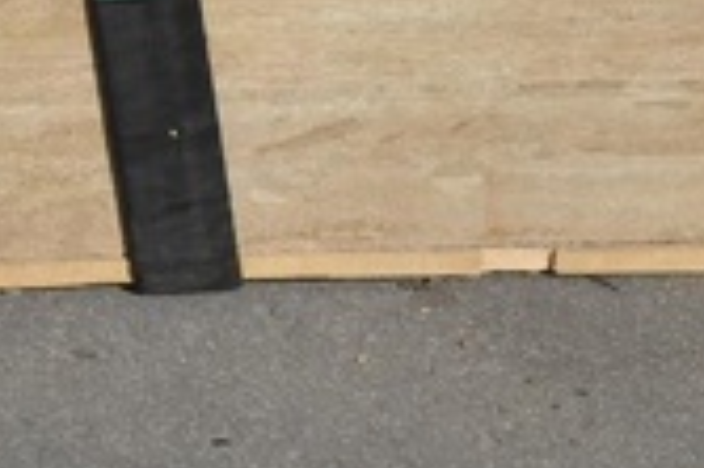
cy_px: -514
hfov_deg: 10.8
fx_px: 3614
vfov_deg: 7.1
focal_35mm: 185
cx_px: -257
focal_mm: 26
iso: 200
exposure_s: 1/500
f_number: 10
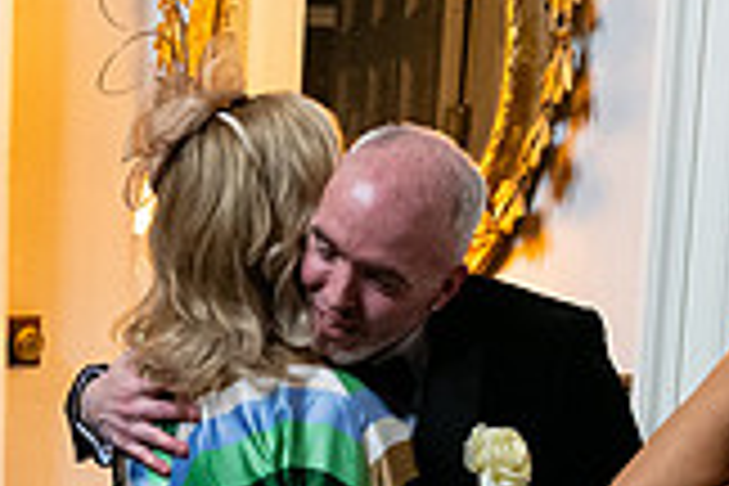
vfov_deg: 13.4
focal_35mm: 100
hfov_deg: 20.4
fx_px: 2025
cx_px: 261
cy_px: 529
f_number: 3.5
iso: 1600
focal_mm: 28
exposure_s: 1/160
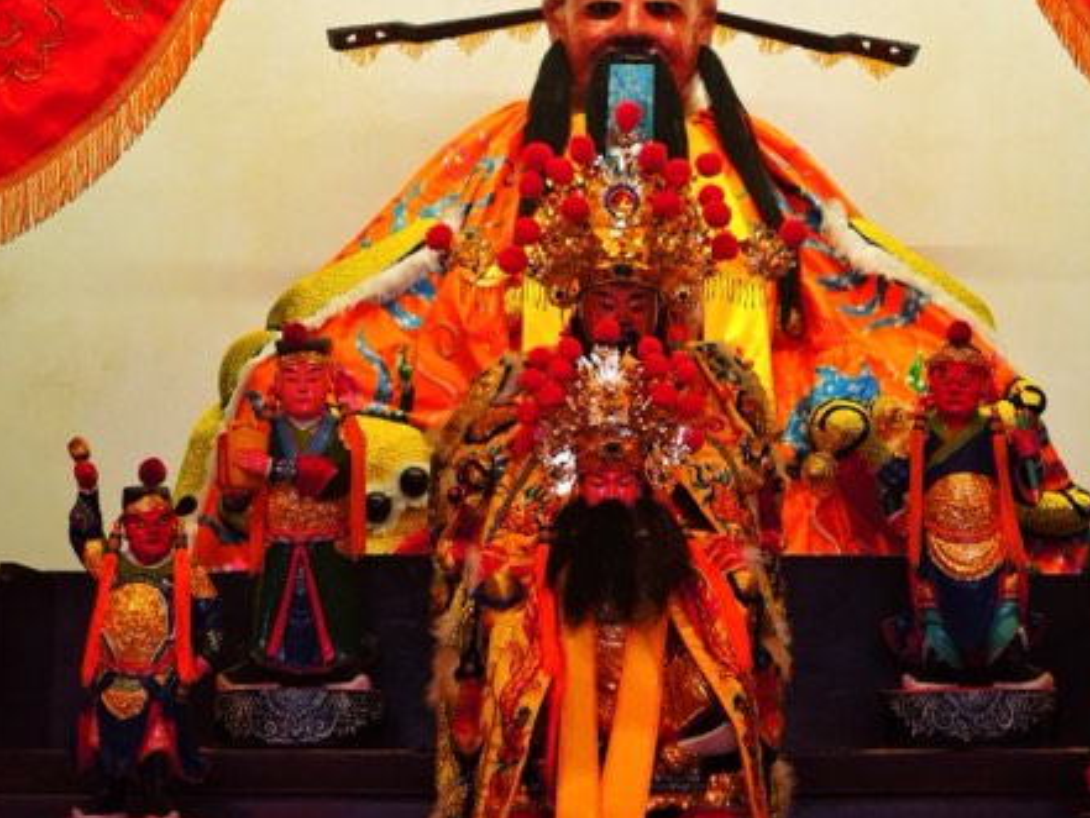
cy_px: 351
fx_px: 2740
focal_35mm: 87
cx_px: 618
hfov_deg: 22.5
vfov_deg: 17.0
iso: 400
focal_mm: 12.8
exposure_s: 1/10
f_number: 3.7
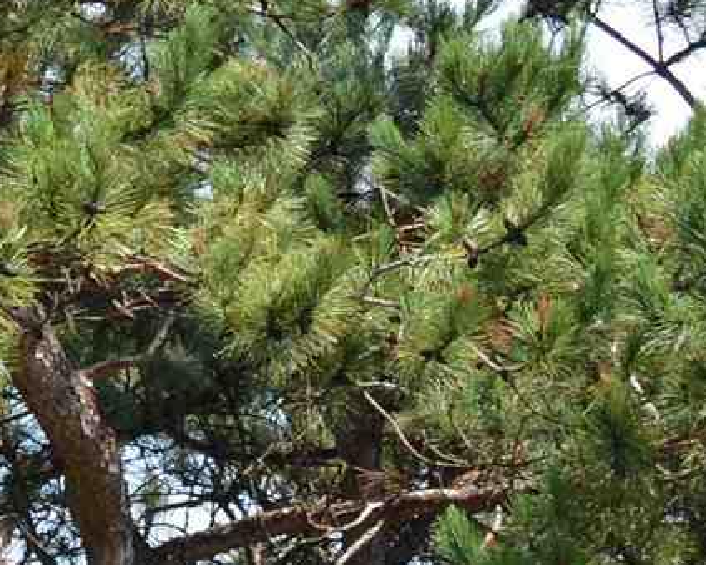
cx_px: -1116
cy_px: 728
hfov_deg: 9.2
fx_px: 3824
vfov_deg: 8.3
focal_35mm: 183
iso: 100
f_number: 7.1
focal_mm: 18
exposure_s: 1/200
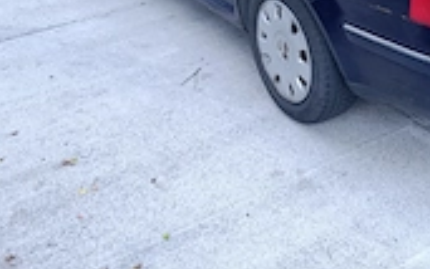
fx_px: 668
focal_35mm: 57
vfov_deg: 22.0
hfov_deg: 34.7
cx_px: 334
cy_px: 5
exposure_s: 1/50
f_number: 1.65
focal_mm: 6.11
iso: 1379
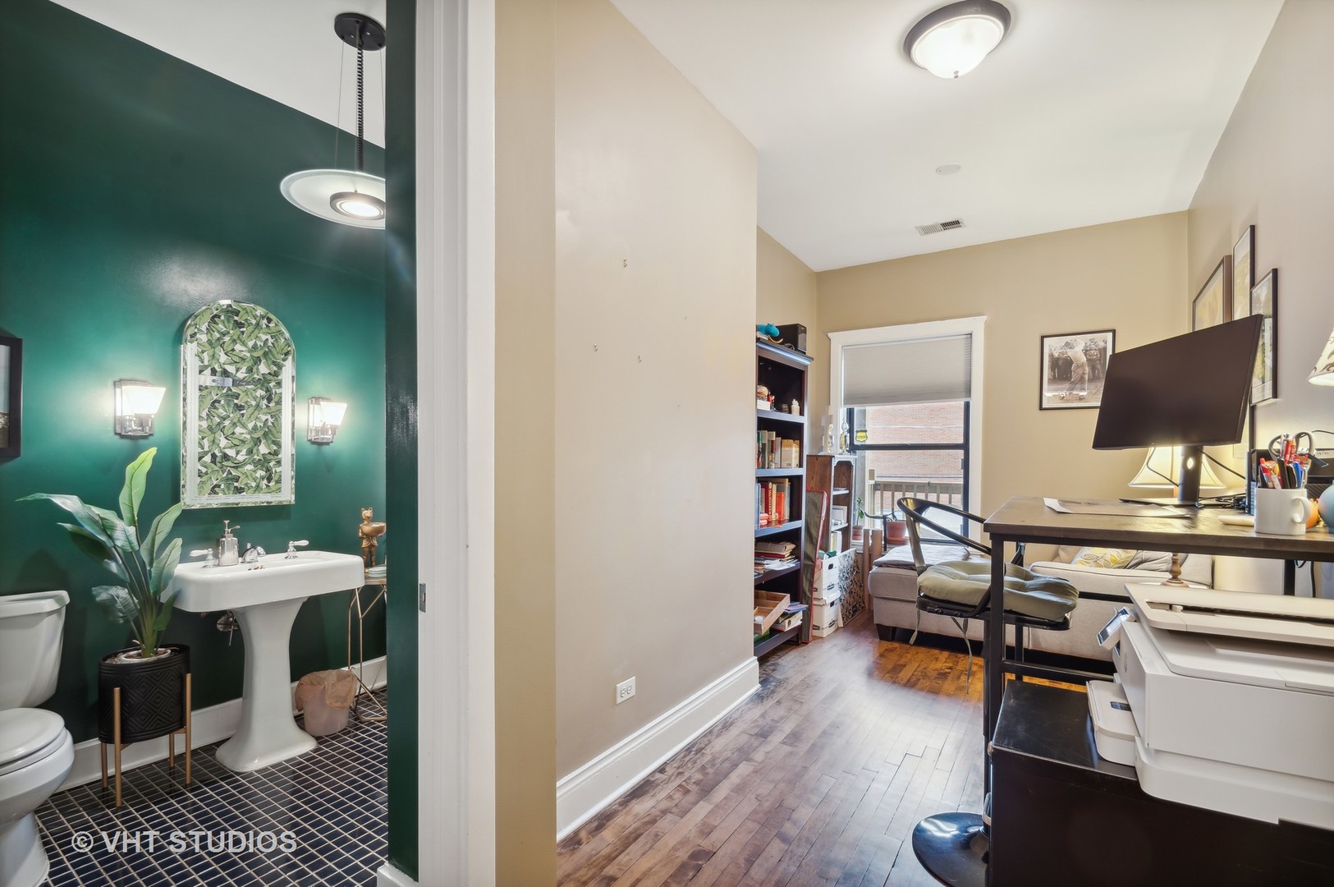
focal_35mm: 15
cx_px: 667
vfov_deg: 77.2
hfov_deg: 100.4
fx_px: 555
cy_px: 444
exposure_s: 1.3
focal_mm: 10
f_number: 11
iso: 100
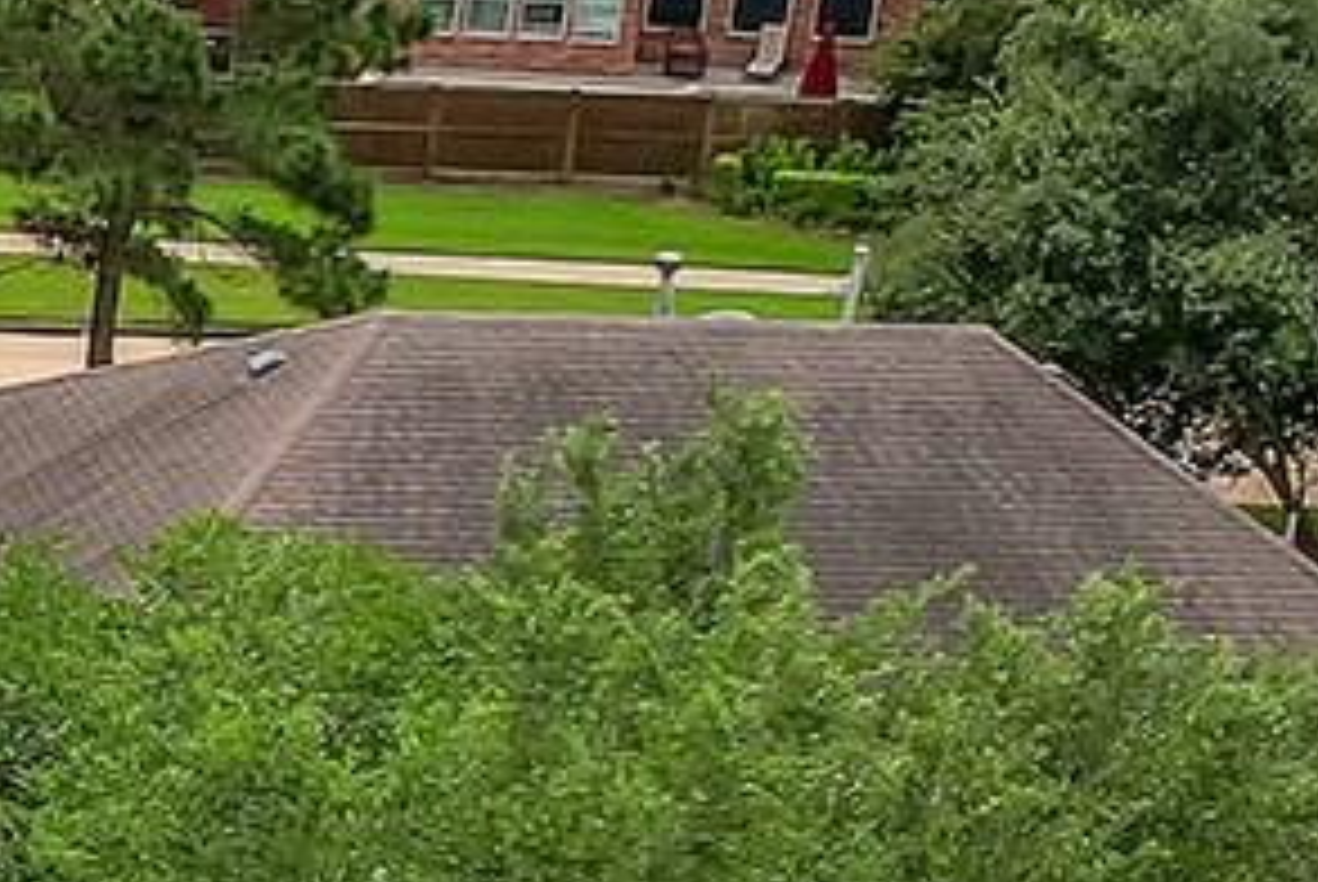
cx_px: -1233
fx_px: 4398
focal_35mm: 120
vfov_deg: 11.3
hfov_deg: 14.5
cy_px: 929
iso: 100
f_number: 2.8
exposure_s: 1/180
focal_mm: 8.38
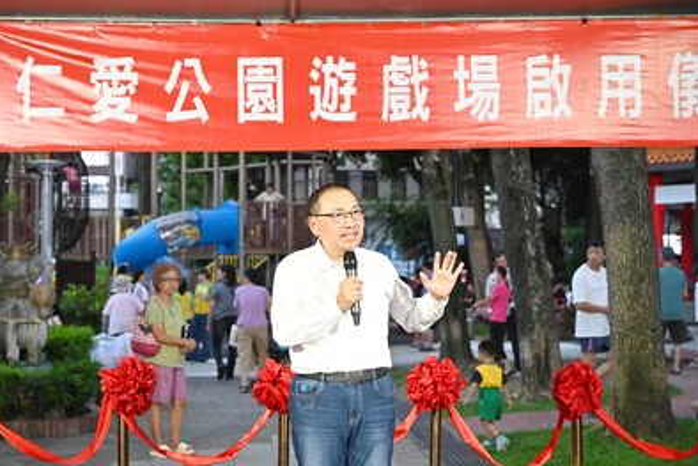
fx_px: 1319
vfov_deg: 20.0
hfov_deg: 29.6
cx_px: 351
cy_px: 235
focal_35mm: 68
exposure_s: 1/160
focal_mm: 67
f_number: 5
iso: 4500
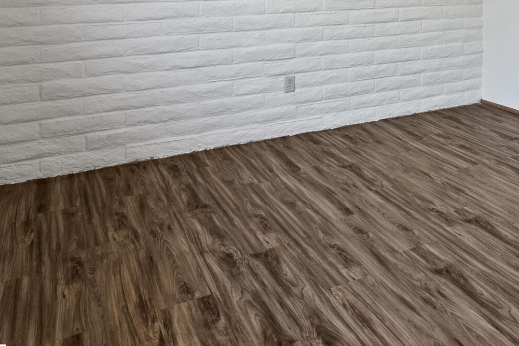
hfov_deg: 43.6
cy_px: -40
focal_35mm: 40
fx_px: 577
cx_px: 481
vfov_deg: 29.9
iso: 400
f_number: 8
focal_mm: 16
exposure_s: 1/50
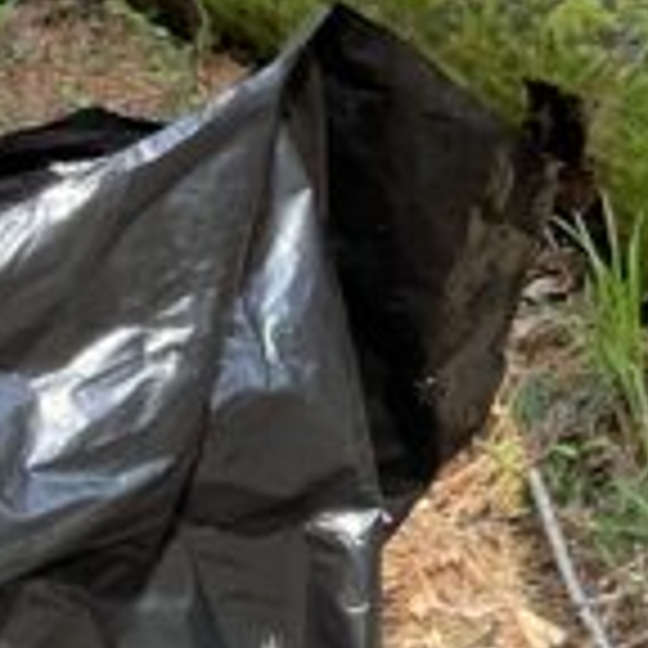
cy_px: -639
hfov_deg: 10.3
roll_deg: -1.9
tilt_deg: -12.6
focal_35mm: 163
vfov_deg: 10.0
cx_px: 1062
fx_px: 3452
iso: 50
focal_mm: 4.2
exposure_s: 1/121
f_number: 1.6
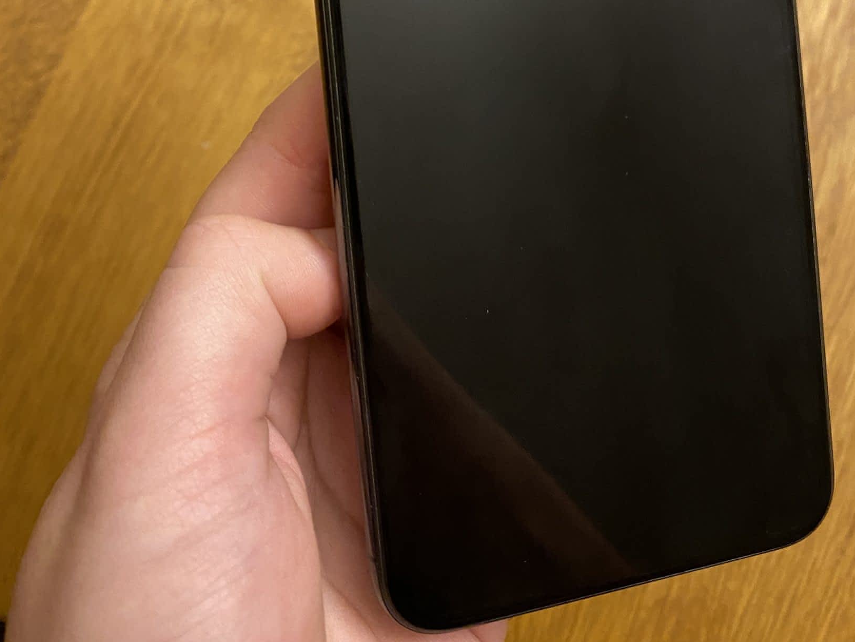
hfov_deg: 45.6
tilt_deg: -74.3
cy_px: -18
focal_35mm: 41
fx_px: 1013
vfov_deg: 32.0
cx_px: 496
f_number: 1.8
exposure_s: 1/33
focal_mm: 4.25
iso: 320
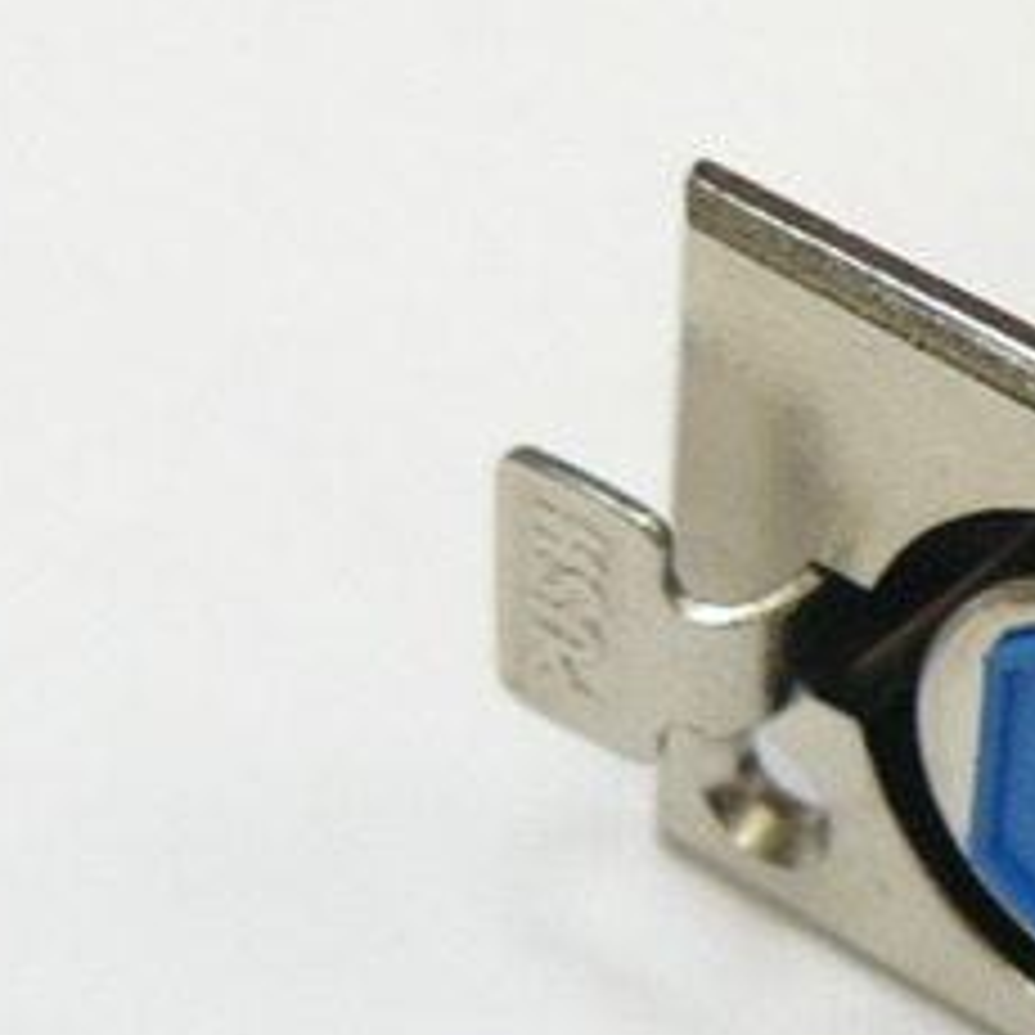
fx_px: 4364
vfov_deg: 13.5
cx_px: 1287
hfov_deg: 13.1
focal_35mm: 129
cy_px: 608
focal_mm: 6.2
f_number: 3.2
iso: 100
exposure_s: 1/20
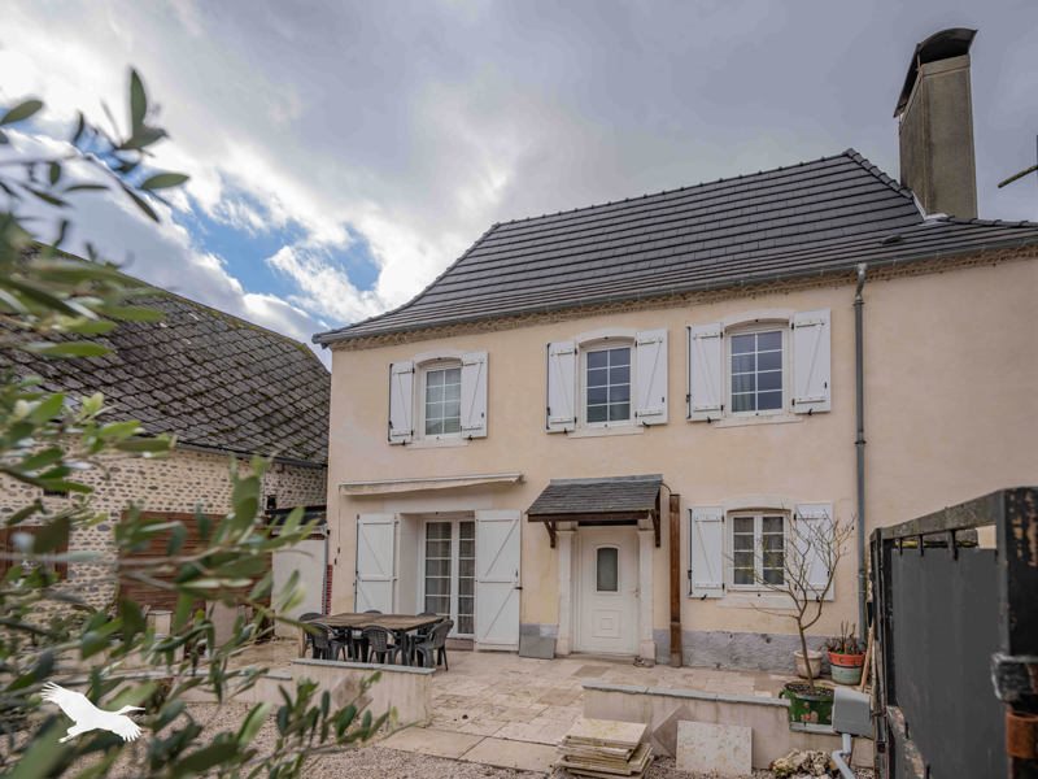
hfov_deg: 98.2
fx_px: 450
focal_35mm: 15
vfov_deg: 81.7
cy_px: 390
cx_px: 519
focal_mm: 19
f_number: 5.6
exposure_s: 1/480
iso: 400
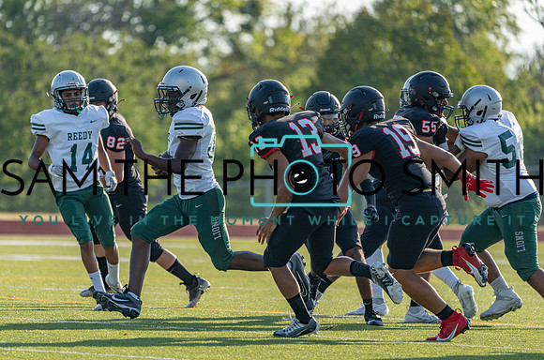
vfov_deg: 3.0
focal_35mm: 455
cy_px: 206
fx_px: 6854
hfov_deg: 4.5
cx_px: 236
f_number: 5.6
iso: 400
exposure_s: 1/1250
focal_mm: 400
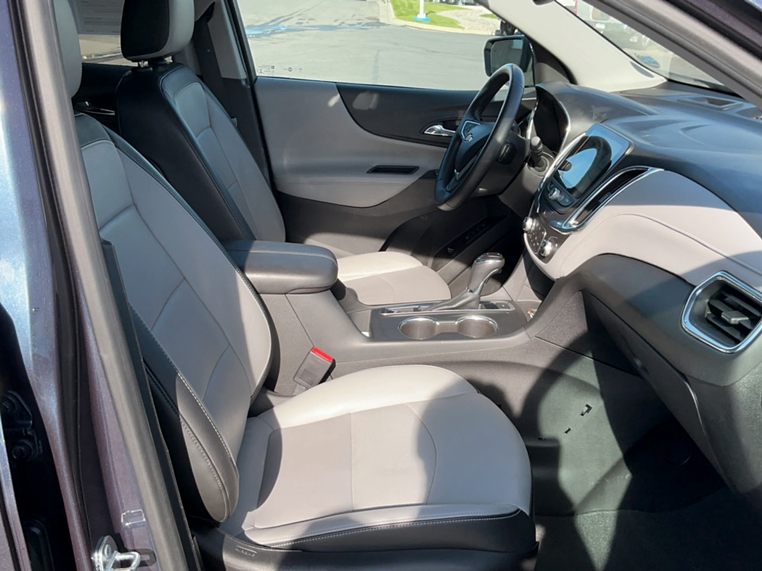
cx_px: 381
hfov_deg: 60.0
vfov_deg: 46.8
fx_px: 660
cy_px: 286
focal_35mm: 30
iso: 25
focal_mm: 3
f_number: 1.8
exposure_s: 1/386
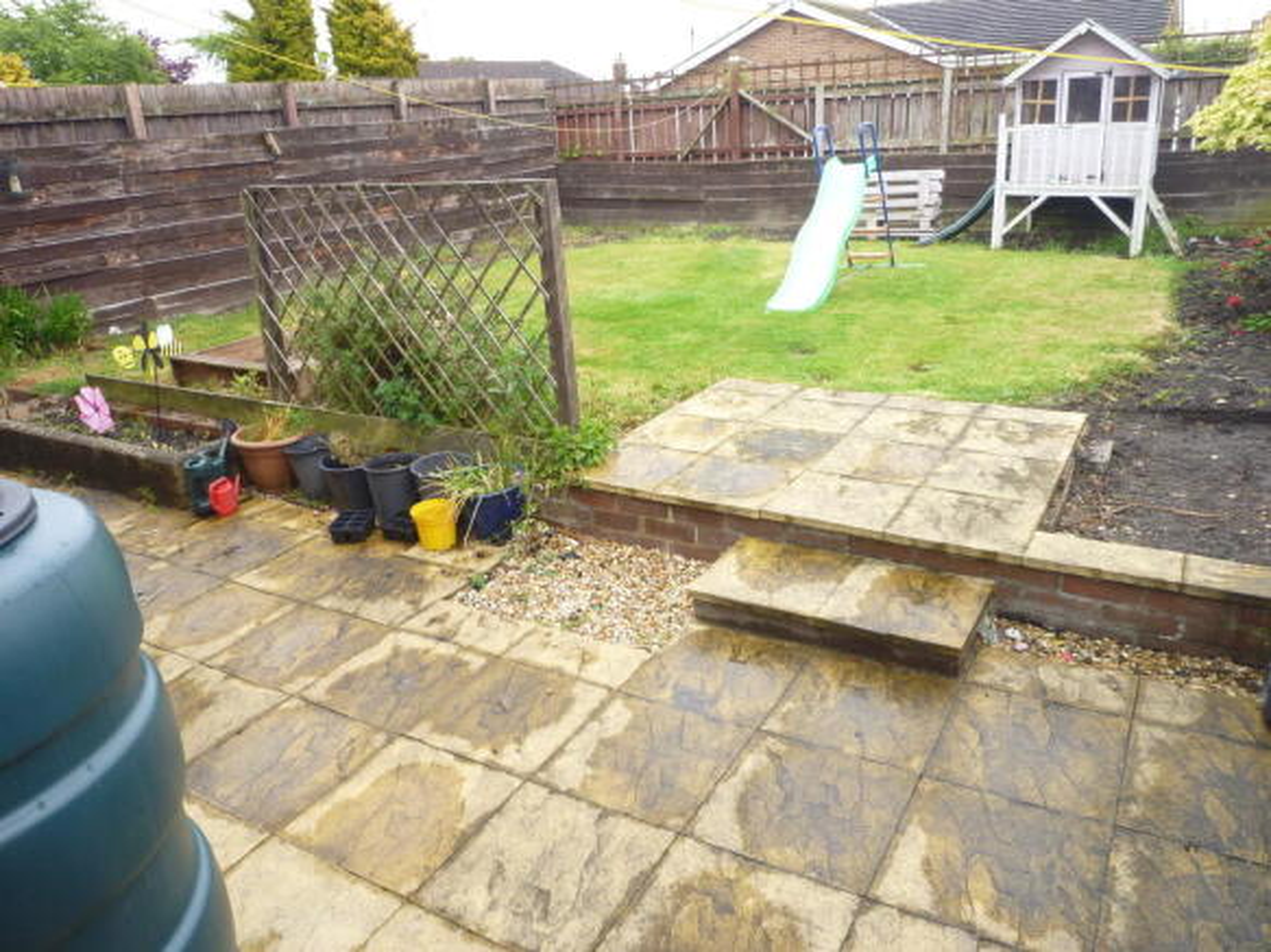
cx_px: 636
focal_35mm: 25
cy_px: 476
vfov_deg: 54.9
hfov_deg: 69.4
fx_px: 918
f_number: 2.8
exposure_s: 1/125
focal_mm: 4.5
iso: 100
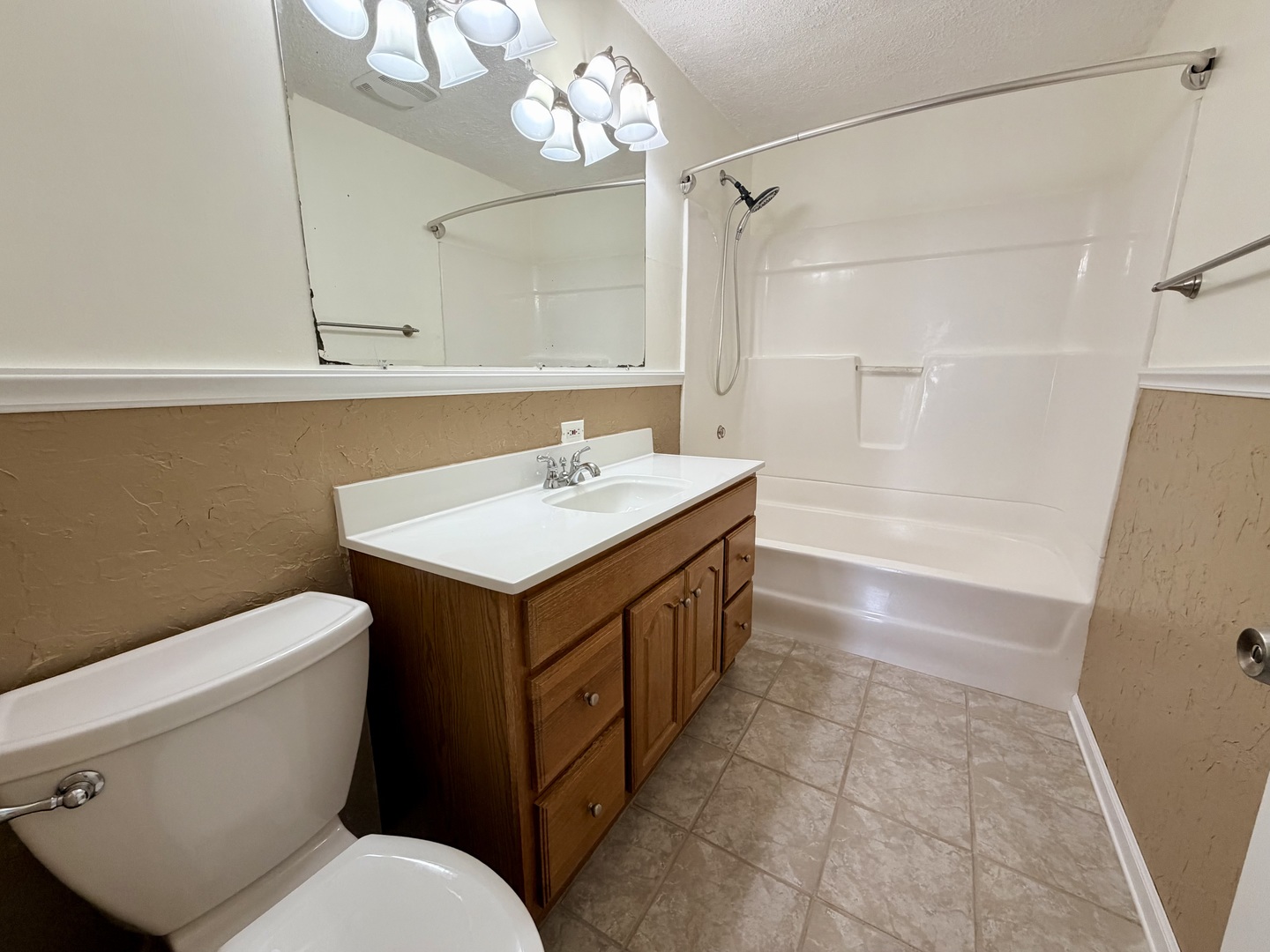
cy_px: 476
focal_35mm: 14
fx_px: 514
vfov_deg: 85.7
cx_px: 635
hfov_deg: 102.1
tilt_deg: -10.8
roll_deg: +1.0
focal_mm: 2.22
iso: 250
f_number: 2.2
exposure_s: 1/120
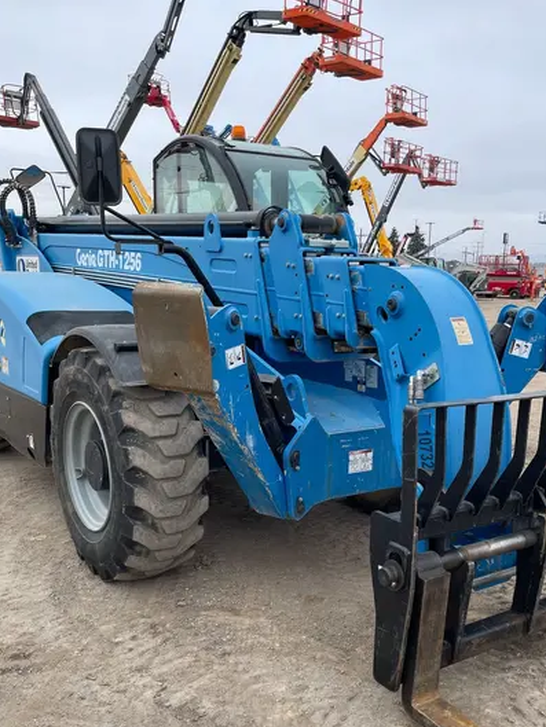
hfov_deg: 39.6
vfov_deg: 50.7
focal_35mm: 36
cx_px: 307
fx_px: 757
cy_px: 465
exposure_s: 1/1195
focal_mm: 4.2
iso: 32
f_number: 1.6
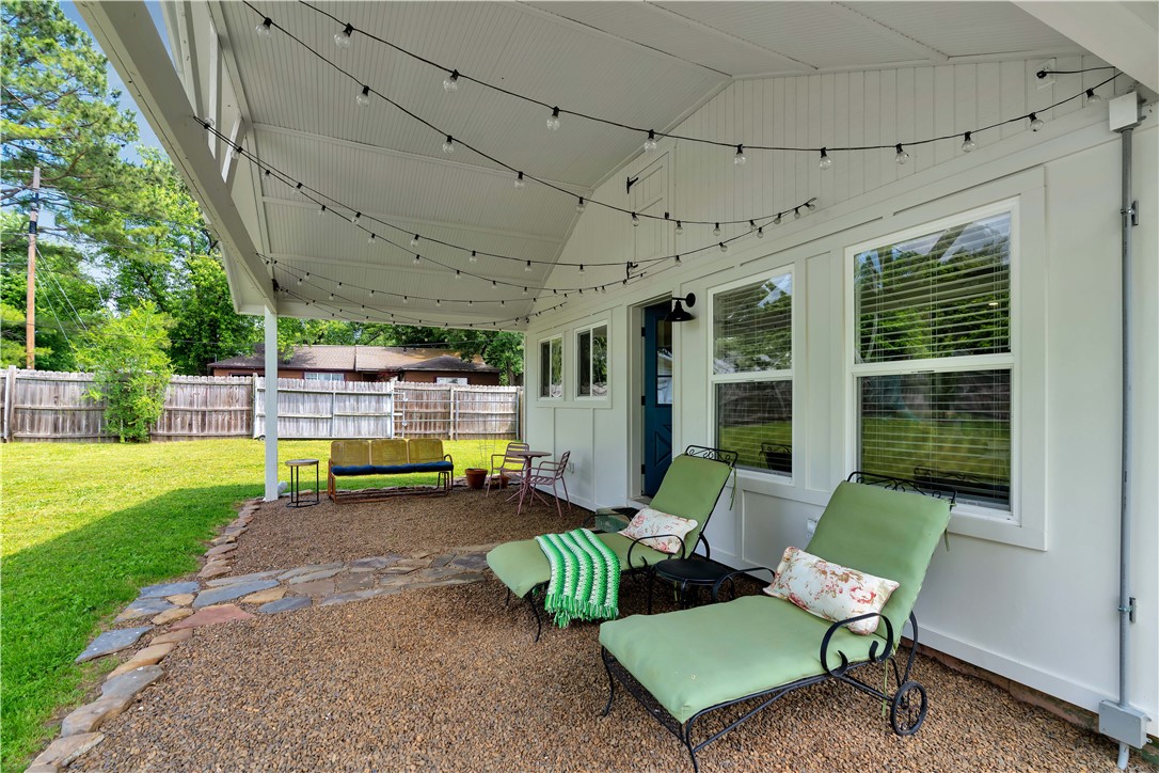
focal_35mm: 16
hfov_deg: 96.7
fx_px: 515
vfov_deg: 73.7
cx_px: 580
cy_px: 386
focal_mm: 16
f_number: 5.6
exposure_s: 1/80
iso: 100
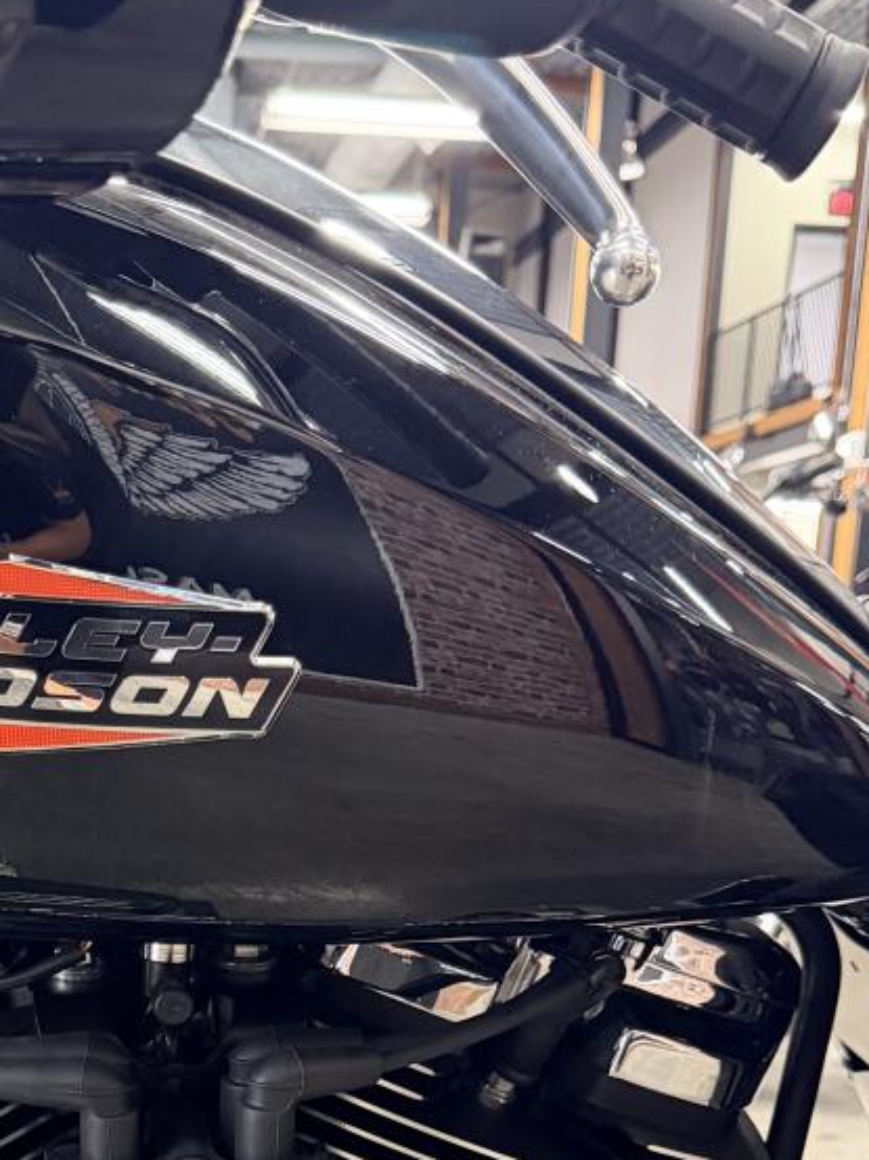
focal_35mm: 65
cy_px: 1208
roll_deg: -2.7
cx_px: 106
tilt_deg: -13.5
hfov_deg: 22.1
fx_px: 2177
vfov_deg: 27.8
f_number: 1.78
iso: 640
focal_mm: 6.76
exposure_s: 1/60
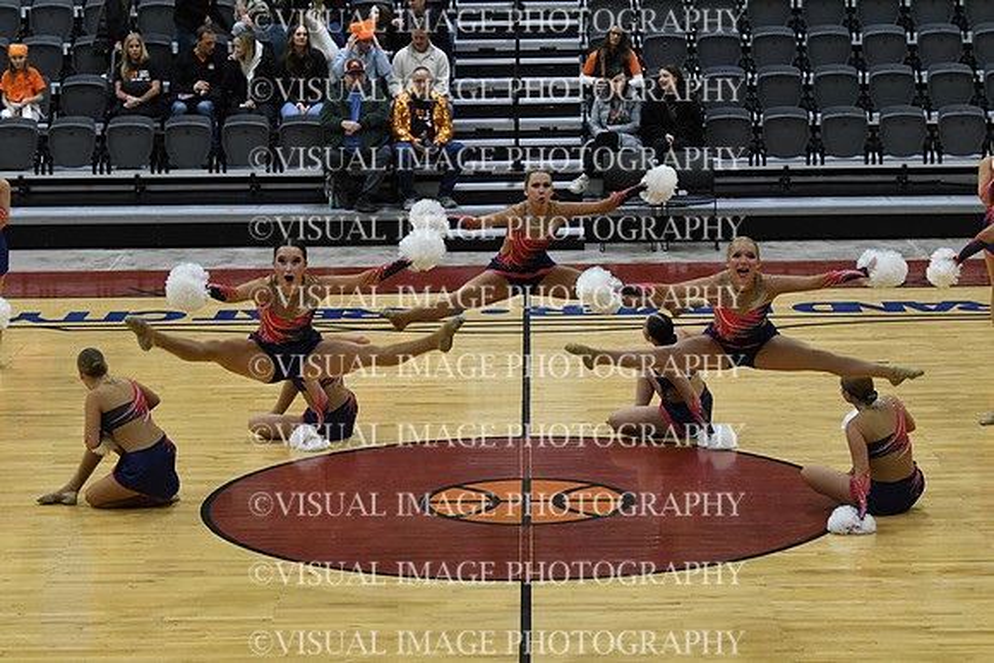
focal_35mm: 112
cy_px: 332
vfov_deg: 12.2
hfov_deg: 18.3
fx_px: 3093
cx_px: 497
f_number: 4
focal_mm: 75
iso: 4000
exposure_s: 1/500
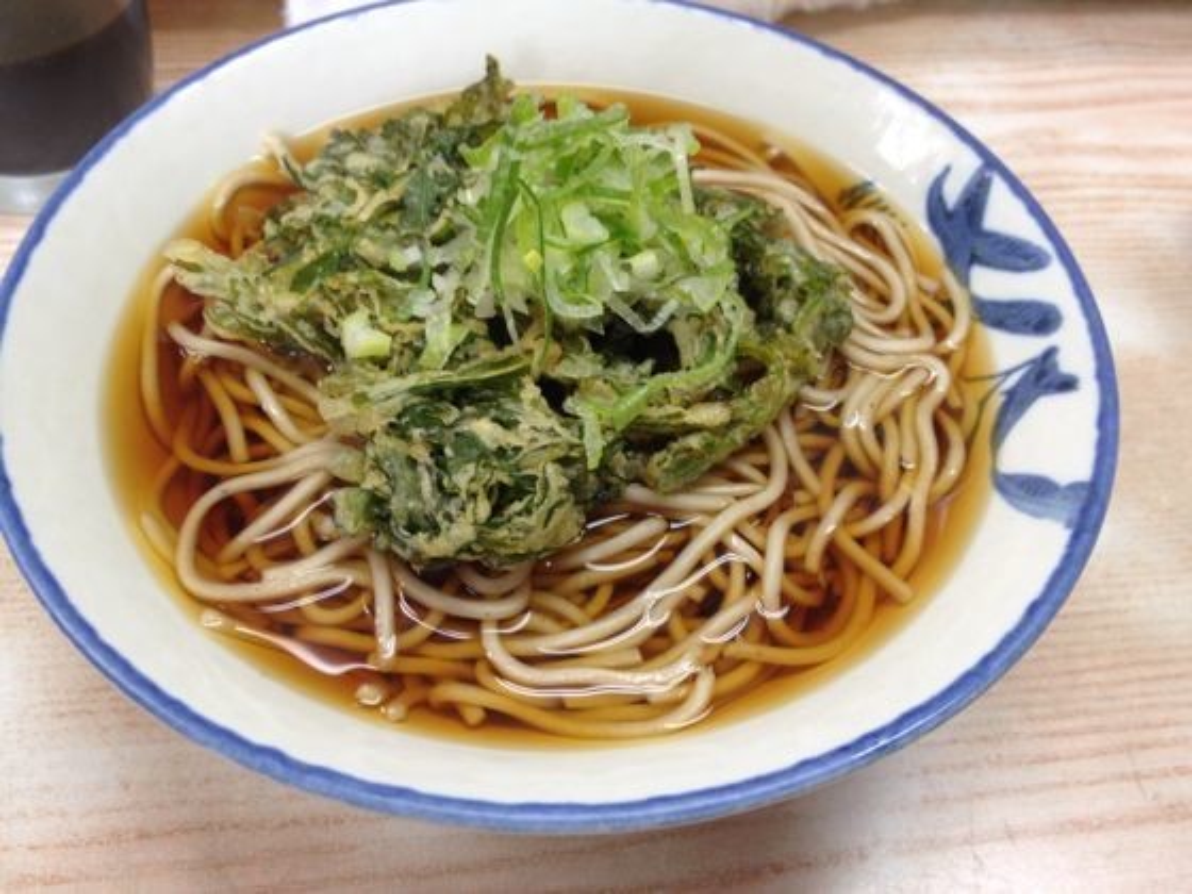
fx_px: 1205
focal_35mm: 35
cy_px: 447
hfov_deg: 52.6
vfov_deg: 40.7
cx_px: 596
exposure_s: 1/20
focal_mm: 4.28
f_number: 2.4
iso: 64
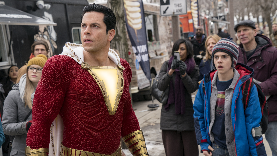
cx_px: 138
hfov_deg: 31.4
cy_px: 77
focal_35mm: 67
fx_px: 492
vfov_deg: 18.0
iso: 500
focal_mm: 63
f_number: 5.6
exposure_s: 1/320
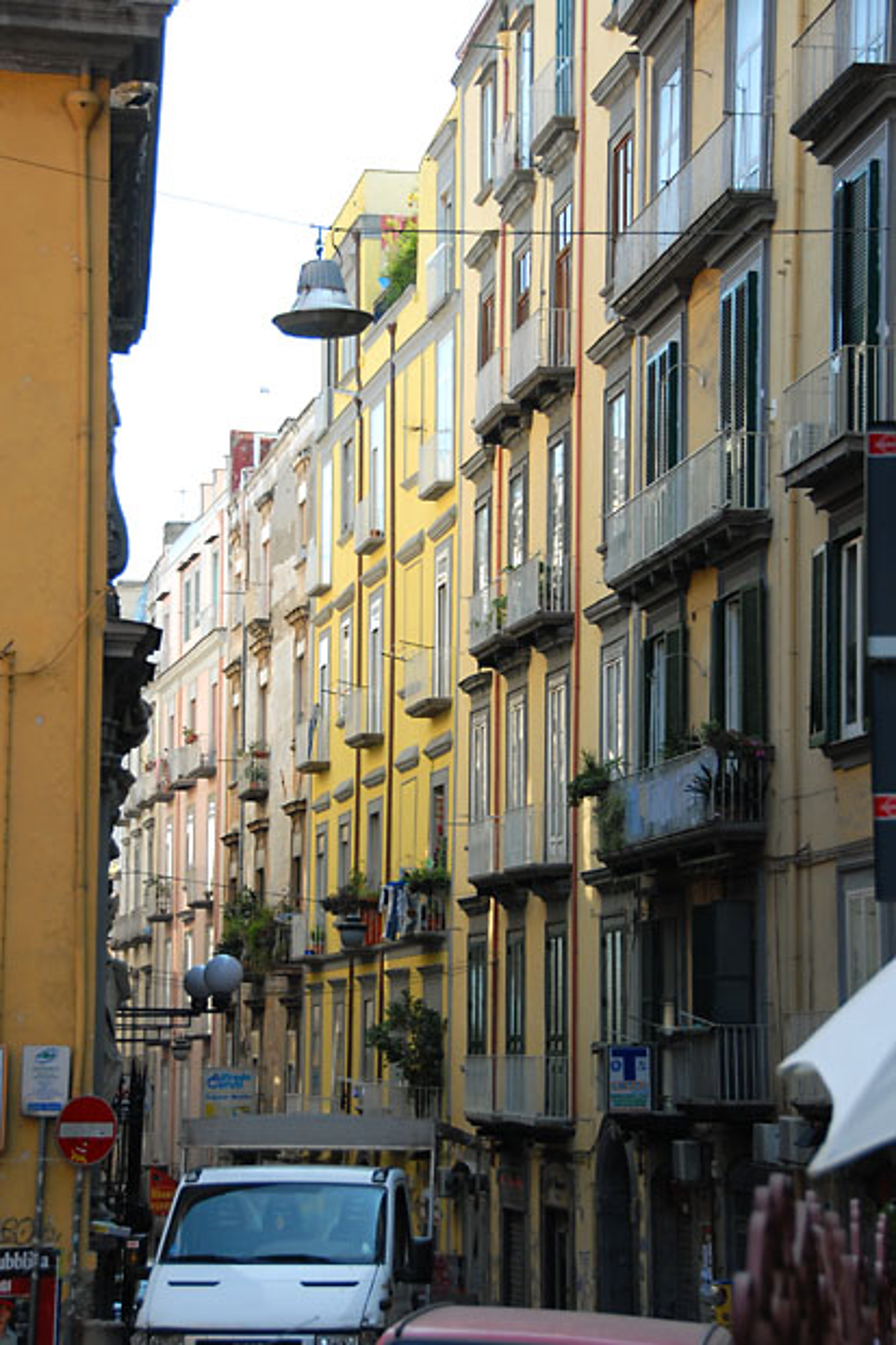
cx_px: 448
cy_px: 672
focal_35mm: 78
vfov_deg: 26.0
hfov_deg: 17.5
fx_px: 2913
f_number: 5
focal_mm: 52
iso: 320
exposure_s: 1/640
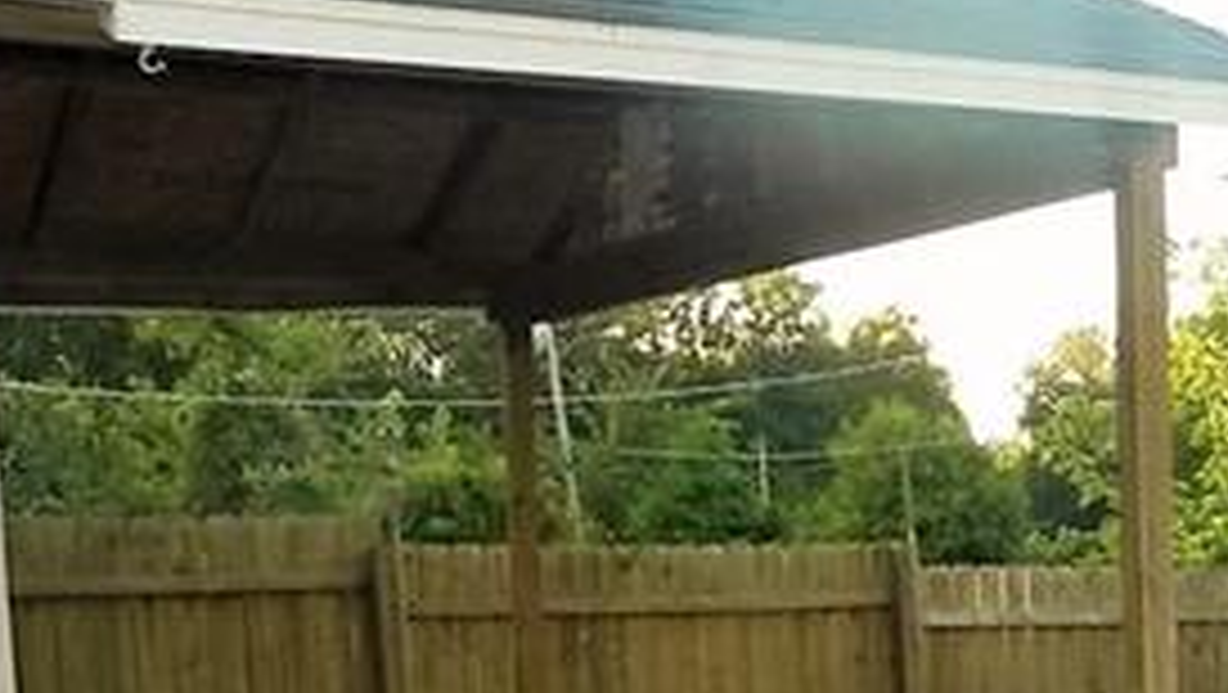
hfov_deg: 26.5
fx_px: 2411
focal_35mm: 74
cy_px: 914
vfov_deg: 15.5
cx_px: 1322
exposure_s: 1/112
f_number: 4.5
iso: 160
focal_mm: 5.2
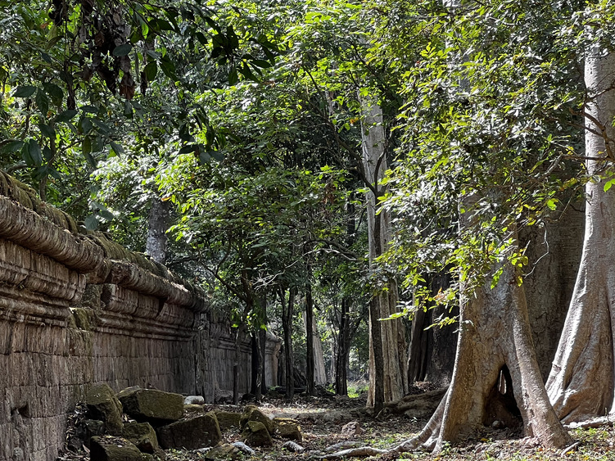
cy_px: 355
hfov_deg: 16.0
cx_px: 255
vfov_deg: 12.0
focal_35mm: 123
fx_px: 2185
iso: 50
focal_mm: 9
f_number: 2.8
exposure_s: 1/99
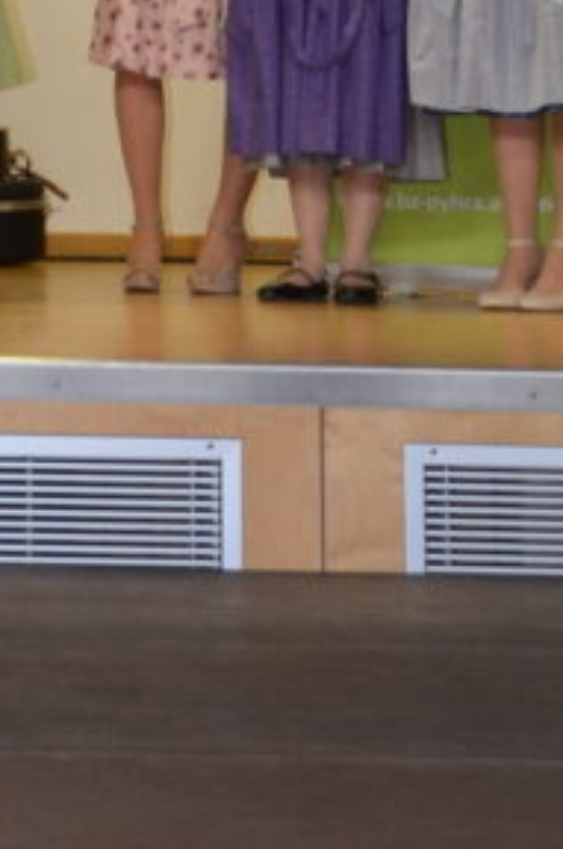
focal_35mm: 184
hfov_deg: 7.2
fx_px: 4332
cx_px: -447
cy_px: -637
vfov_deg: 10.6
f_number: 4
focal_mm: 26
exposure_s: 1/60
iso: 560
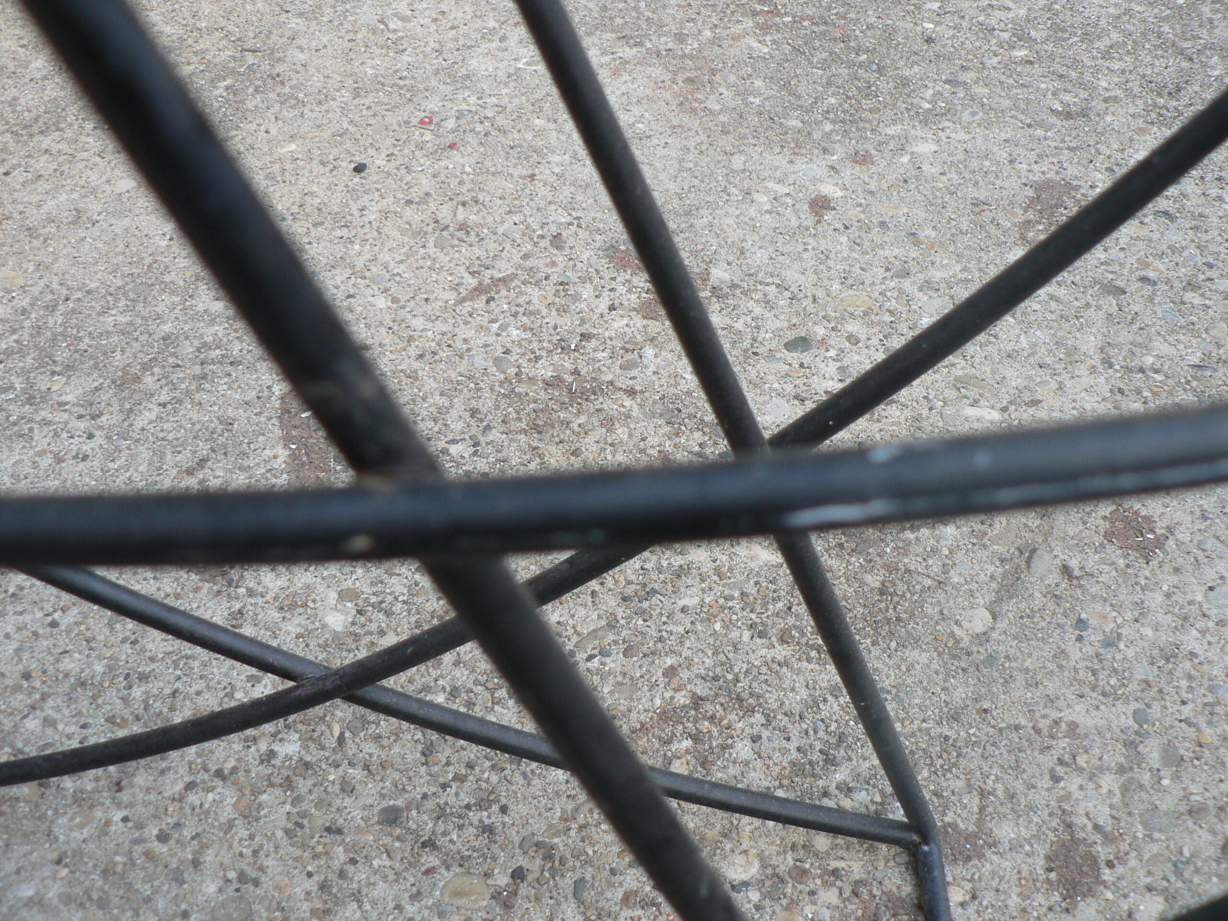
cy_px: 460
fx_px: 1277
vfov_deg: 39.7
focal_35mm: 36
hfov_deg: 51.4
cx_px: 614
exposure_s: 1/30
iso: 80
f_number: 2.8
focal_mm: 6
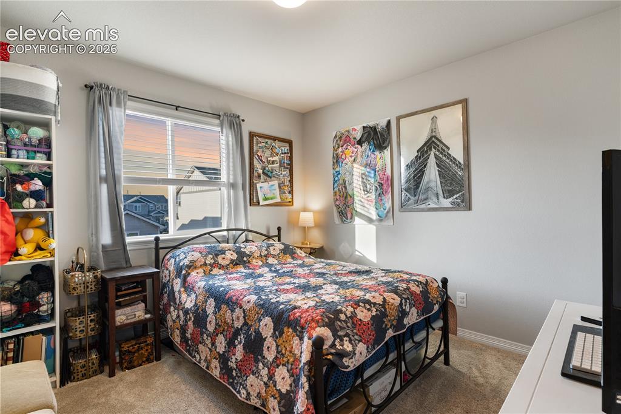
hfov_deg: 90.0
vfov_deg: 67.3
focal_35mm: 18
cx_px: 310
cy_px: 207
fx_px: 310
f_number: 8
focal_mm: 18
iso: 200
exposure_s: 1/1.67
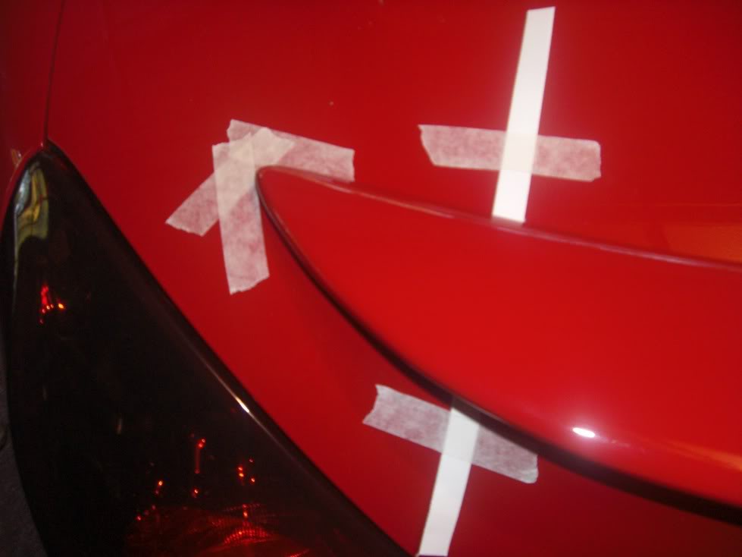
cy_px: 278
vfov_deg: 37.7
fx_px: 814
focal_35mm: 38
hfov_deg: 49.0
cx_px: 371
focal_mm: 6.2
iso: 200
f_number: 2.7
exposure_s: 1/30
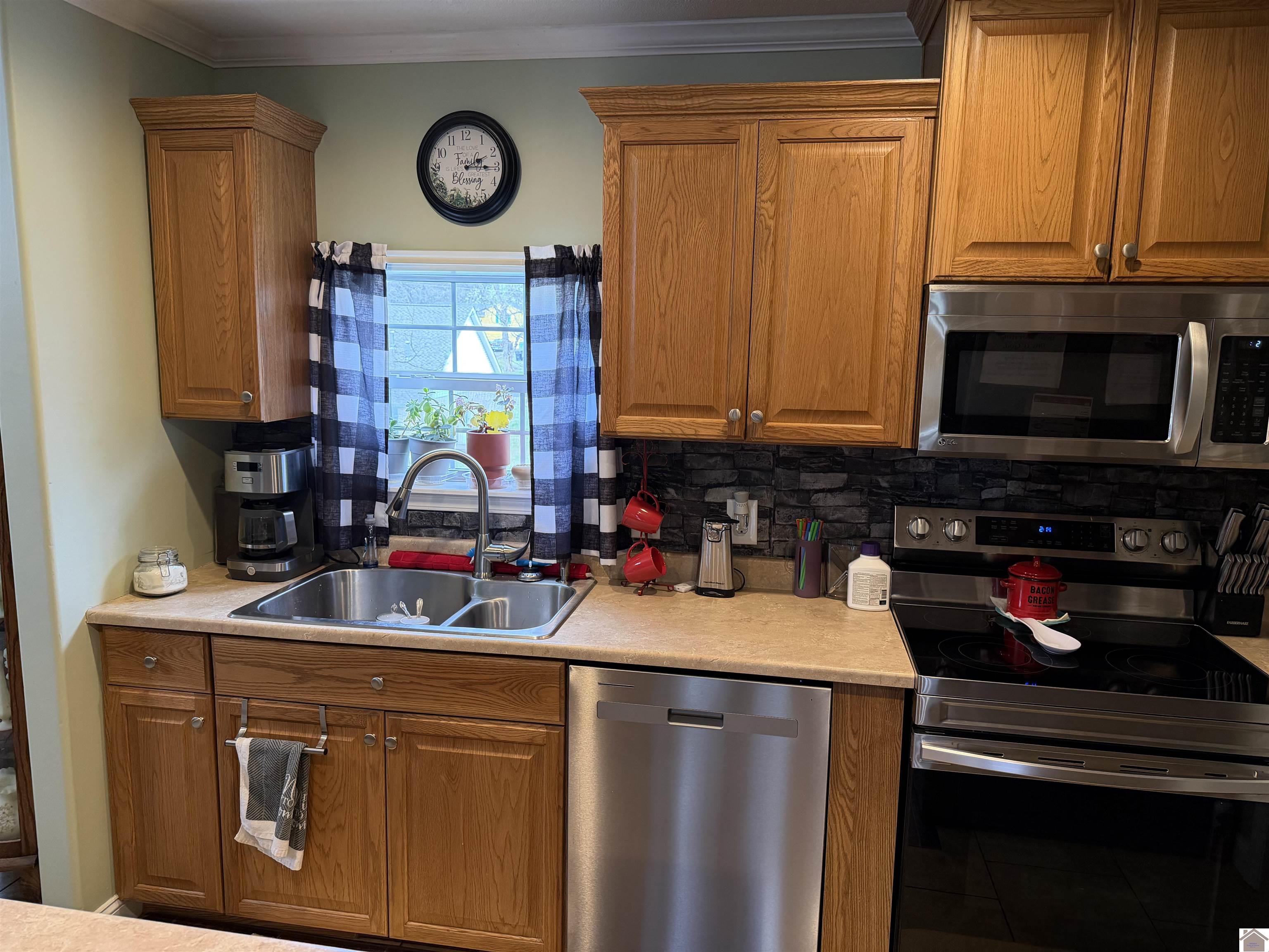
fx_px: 880
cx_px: 634
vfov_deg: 56.8
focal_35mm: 24
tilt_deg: -8.9
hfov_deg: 71.6
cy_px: 476
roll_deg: -1.4
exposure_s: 1/120
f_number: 1.78
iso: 400
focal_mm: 6.76
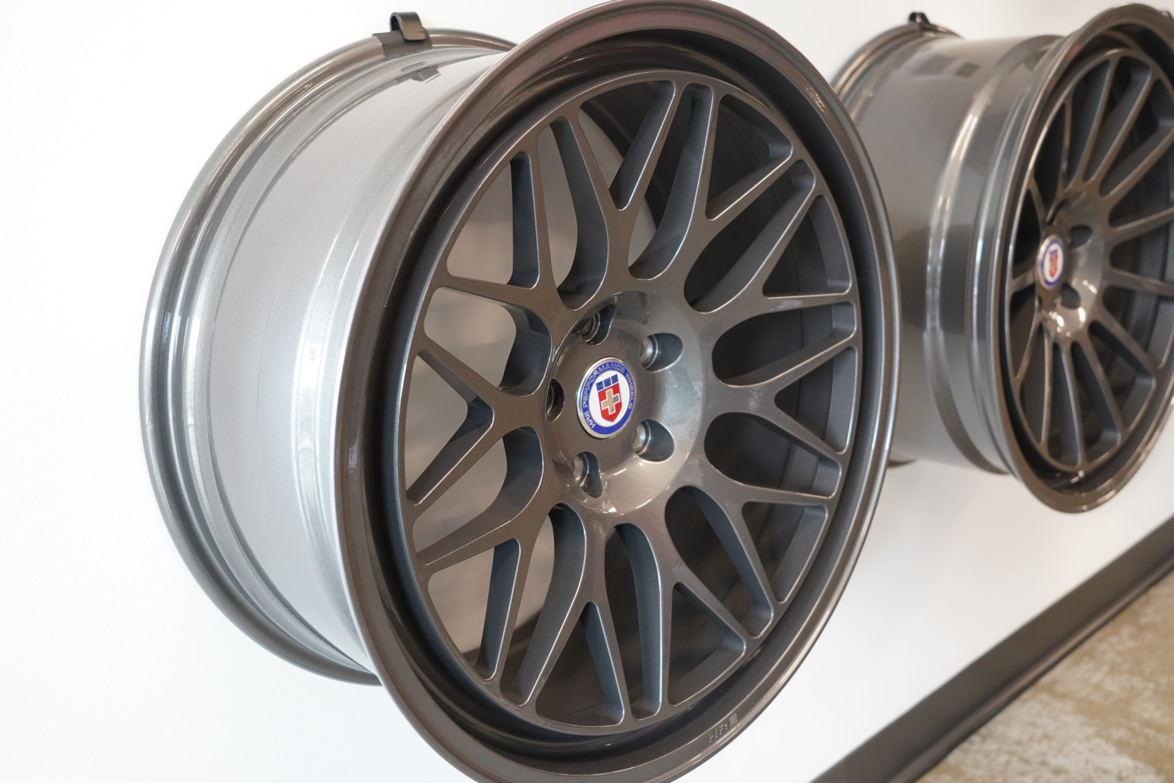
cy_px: 392
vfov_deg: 37.9
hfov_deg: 54.4
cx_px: 587
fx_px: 1141
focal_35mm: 35
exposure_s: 1/40
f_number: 4.5
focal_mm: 35
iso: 1600
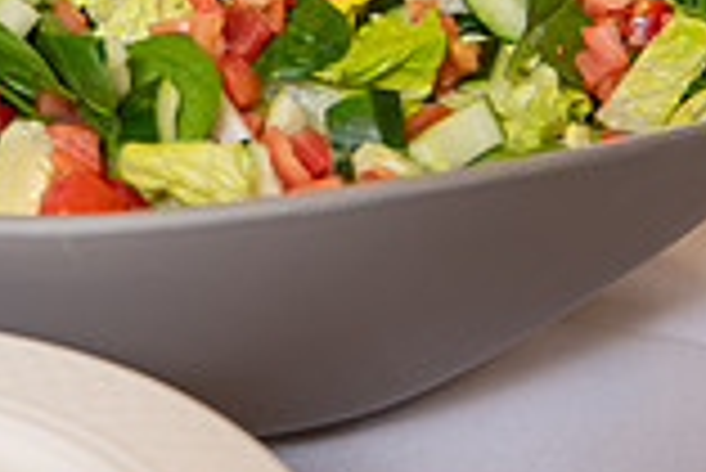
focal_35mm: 155
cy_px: -29
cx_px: -216
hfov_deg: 12.8
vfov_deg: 8.8
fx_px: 3042
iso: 320
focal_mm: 42
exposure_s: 1/80
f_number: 4
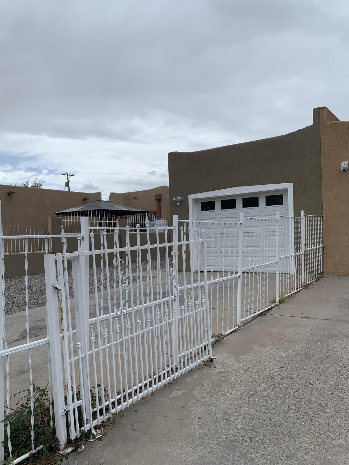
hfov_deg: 48.2
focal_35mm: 29
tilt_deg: -2.2
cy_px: 253
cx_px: 163
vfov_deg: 61.6
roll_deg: +2.5
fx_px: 390
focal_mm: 4.25
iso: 25
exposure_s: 1/2364
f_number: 1.8
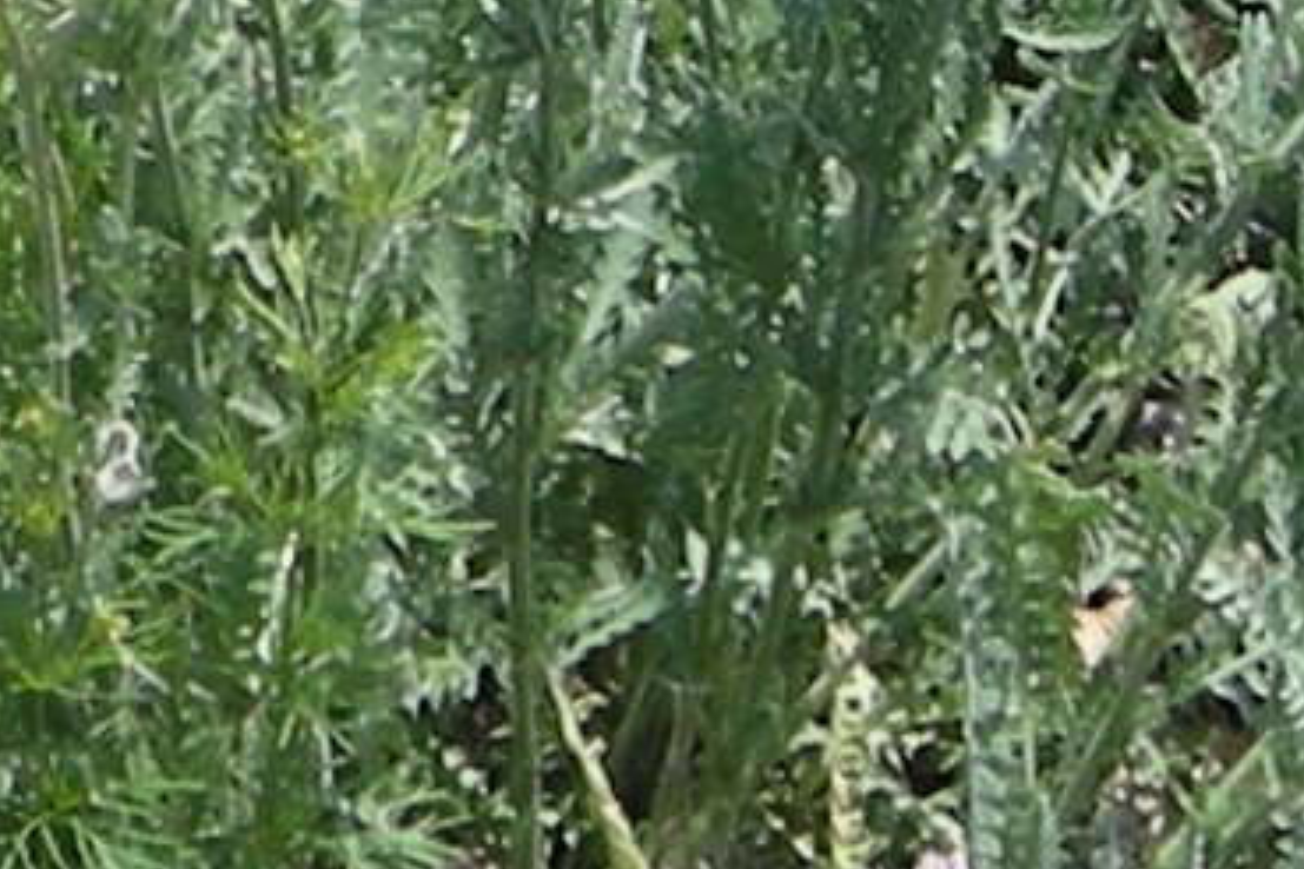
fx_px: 13510
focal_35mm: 373
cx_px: -1505
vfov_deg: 3.6
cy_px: -1219
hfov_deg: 5.4
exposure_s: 1/454
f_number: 3.4
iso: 50
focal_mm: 7.8
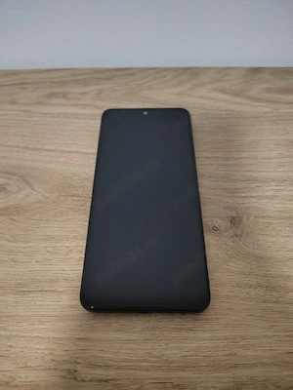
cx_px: 146
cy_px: 195
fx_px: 271
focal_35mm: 24
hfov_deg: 56.8
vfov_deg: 71.6
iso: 2103
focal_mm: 5.56
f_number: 1.8
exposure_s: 1/33.3
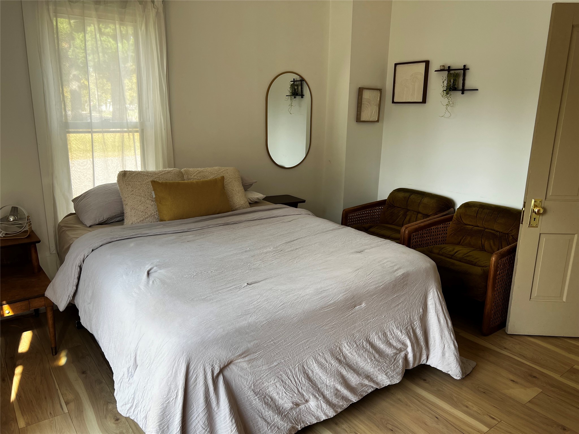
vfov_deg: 53.1
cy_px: 217
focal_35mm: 26
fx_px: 435
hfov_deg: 67.3
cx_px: 290
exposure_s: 1/121
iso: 40
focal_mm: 5.7
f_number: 1.5
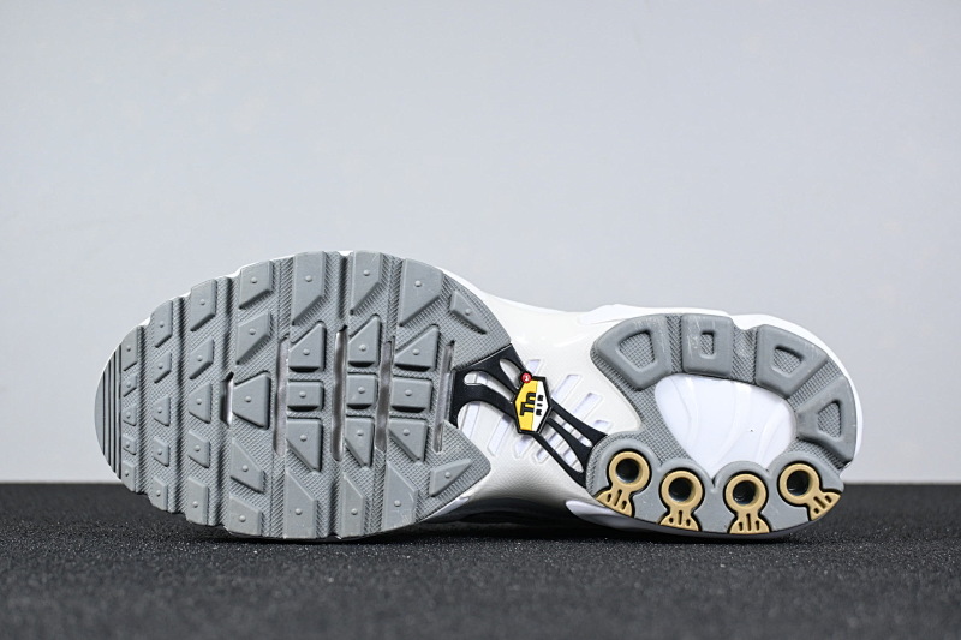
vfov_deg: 23.8
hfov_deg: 35.1
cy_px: 320
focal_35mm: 57
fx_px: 1521
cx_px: 480
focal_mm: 38
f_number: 5.6
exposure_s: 1/125
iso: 800
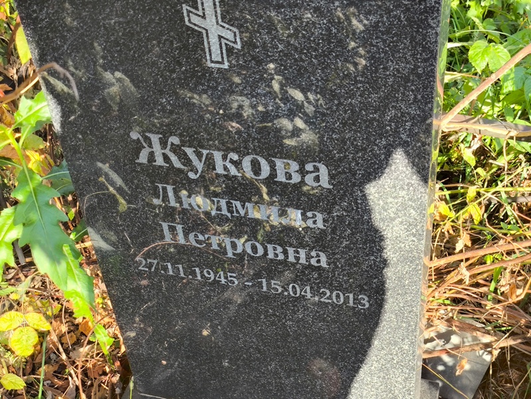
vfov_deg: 29.1
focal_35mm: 50
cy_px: 200
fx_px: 767
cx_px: 266
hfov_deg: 38.2
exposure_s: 1/165
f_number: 1.7
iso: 50
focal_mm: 4.71
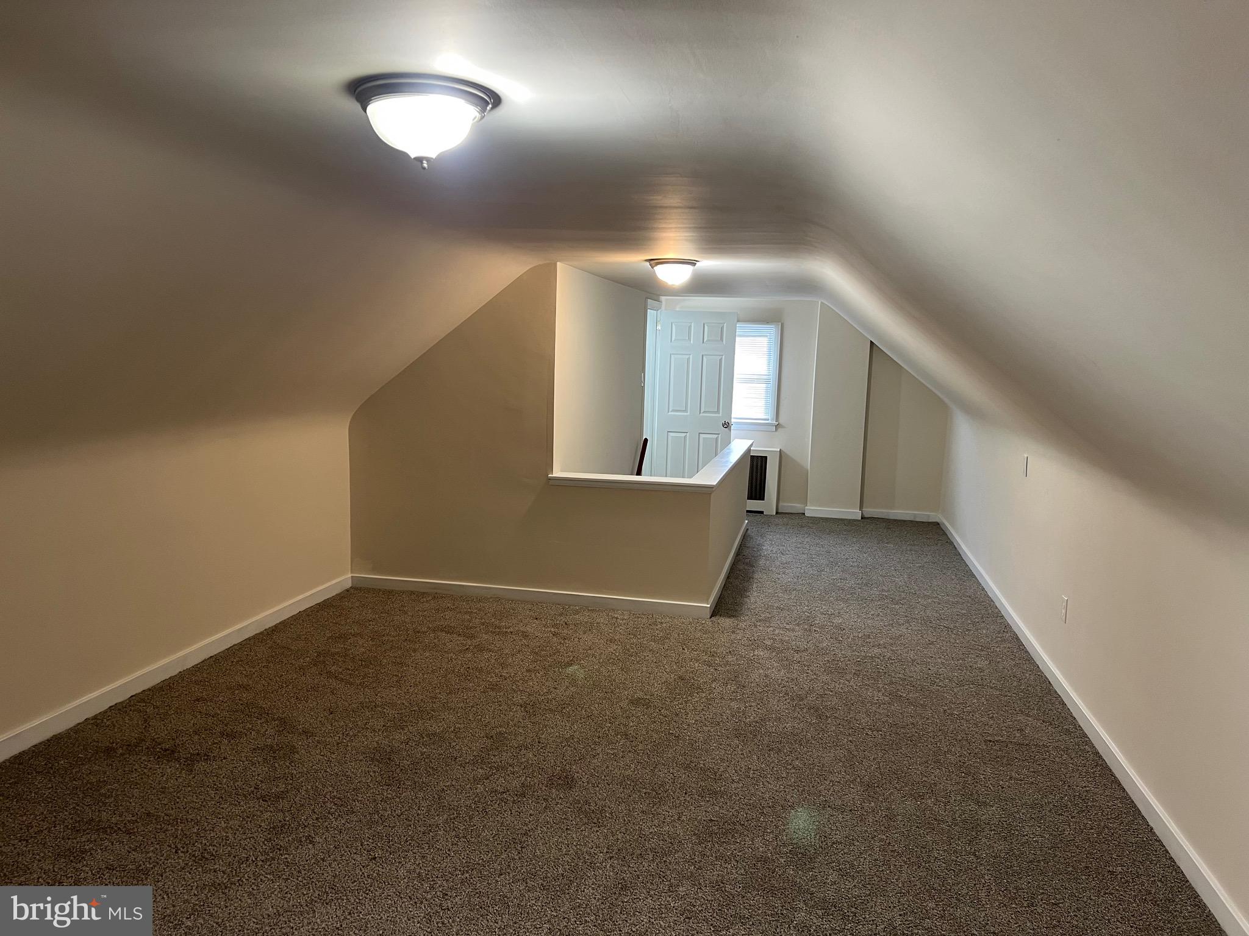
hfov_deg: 67.3
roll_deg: -1.6
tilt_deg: -8.0
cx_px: 624
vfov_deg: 53.1
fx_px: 938
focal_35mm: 26
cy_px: 468
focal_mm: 5.7
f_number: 1.5
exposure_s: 1/60
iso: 160
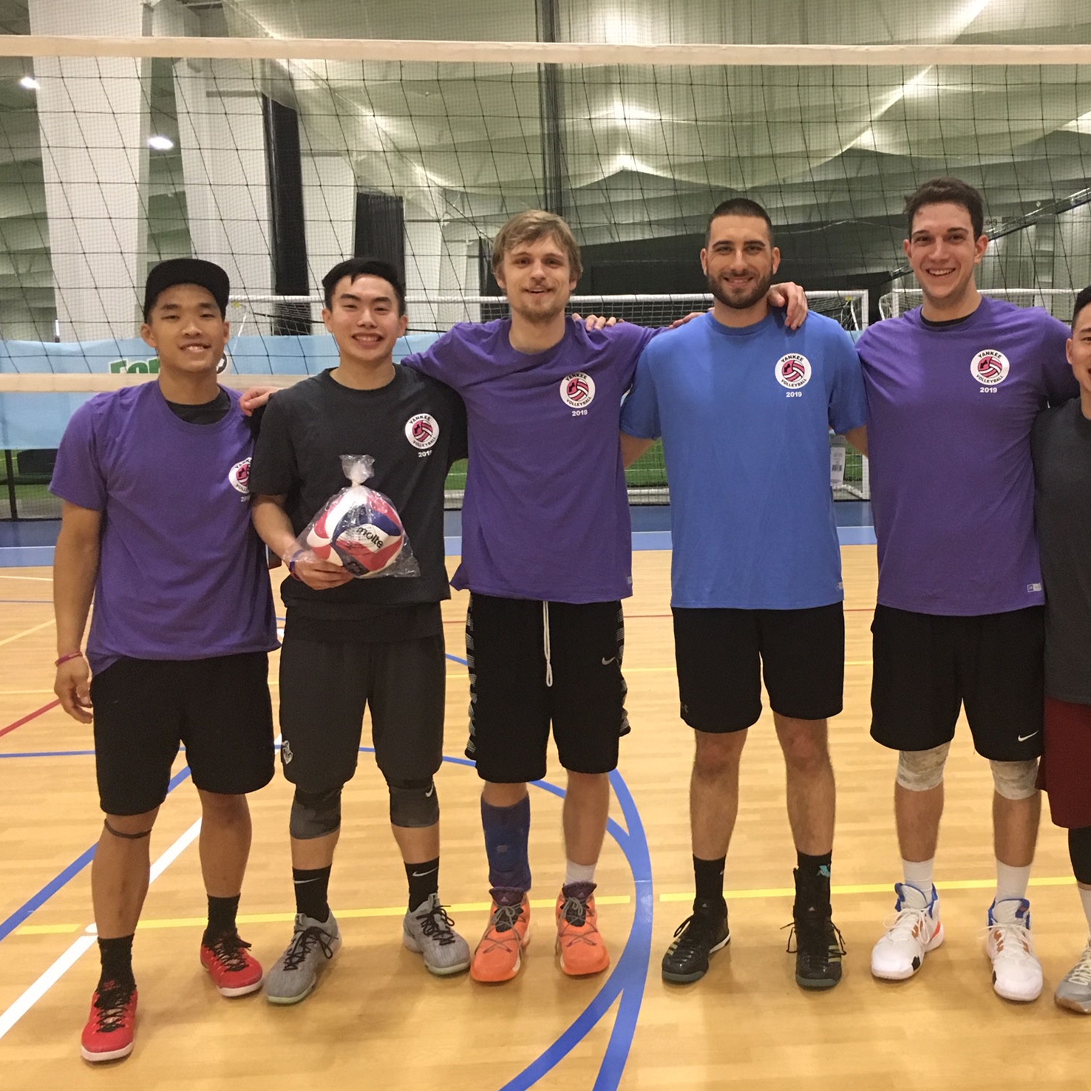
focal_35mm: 35
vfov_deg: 47.2
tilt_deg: -9.2
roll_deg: +0.8
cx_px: 737
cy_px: 554
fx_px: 1248
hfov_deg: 46.4
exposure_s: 1/24
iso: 200
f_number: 2.2
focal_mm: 4.15
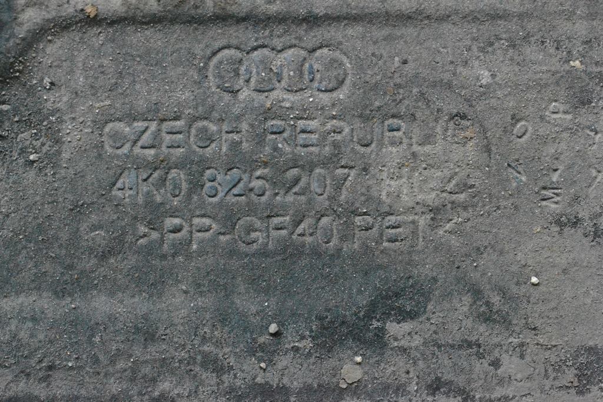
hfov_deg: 24.6
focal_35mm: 82
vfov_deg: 16.6
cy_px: 201
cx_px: 302
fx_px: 1382
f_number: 10
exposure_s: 1/160
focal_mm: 55
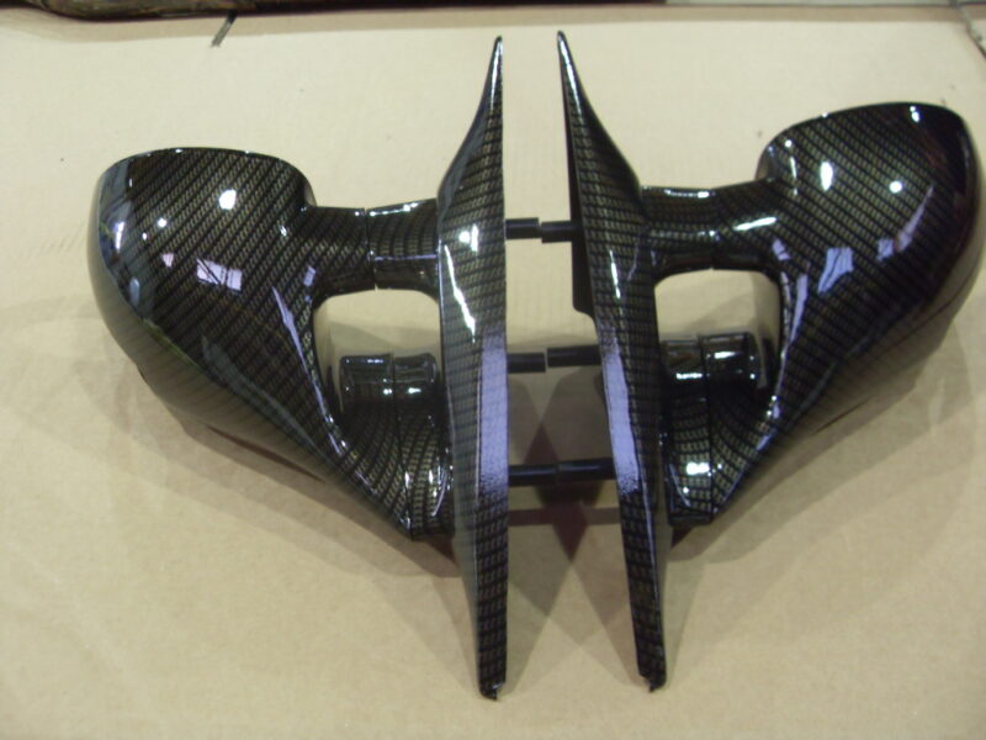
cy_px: 370
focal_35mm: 35
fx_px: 997
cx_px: 493
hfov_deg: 52.6
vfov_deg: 40.7
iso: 200
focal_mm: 6.3
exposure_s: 1/20
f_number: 2.8
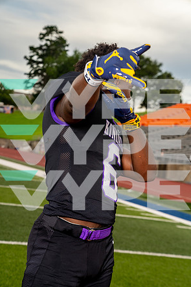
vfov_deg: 30.5
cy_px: 145
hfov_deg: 20.6
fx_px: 526
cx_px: 96
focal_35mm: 66
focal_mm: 65
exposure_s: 1/200
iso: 100
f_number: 5.6
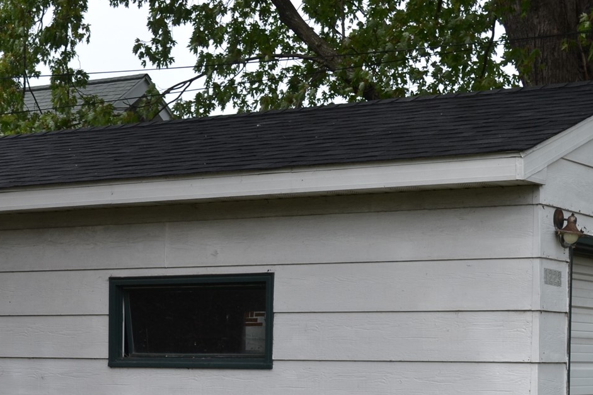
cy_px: 415
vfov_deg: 14.9
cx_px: 223
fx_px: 1482
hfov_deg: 22.6
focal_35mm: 90
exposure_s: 1/125
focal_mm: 26
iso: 100
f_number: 5.6
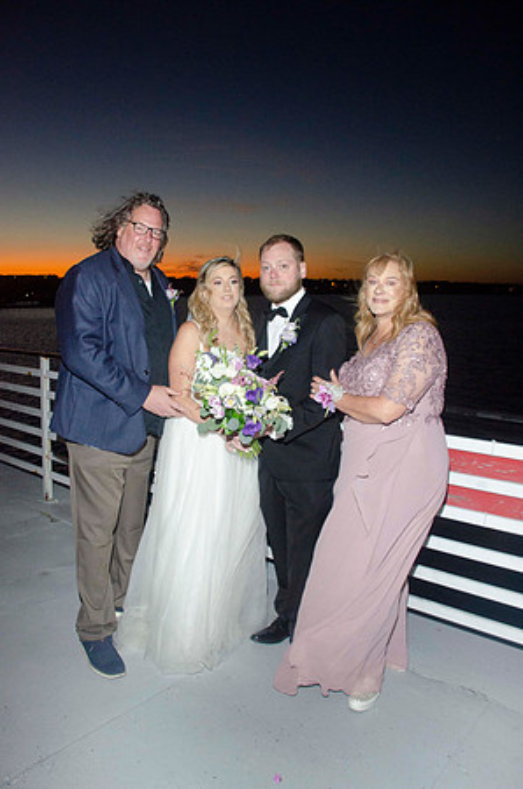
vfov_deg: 67.5
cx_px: 262
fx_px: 591
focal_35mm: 27
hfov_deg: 47.7
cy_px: 394
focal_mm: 18
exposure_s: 1/60
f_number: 5.6
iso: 800
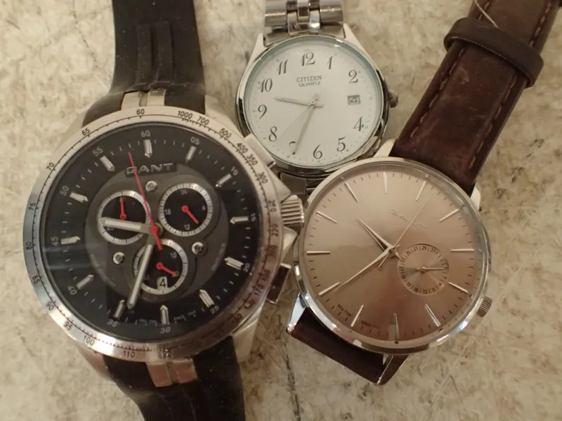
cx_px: 281
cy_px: 210
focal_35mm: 30
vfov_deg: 46.8
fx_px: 487
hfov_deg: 60.0
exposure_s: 1/40
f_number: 2.3
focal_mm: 5.5
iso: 800
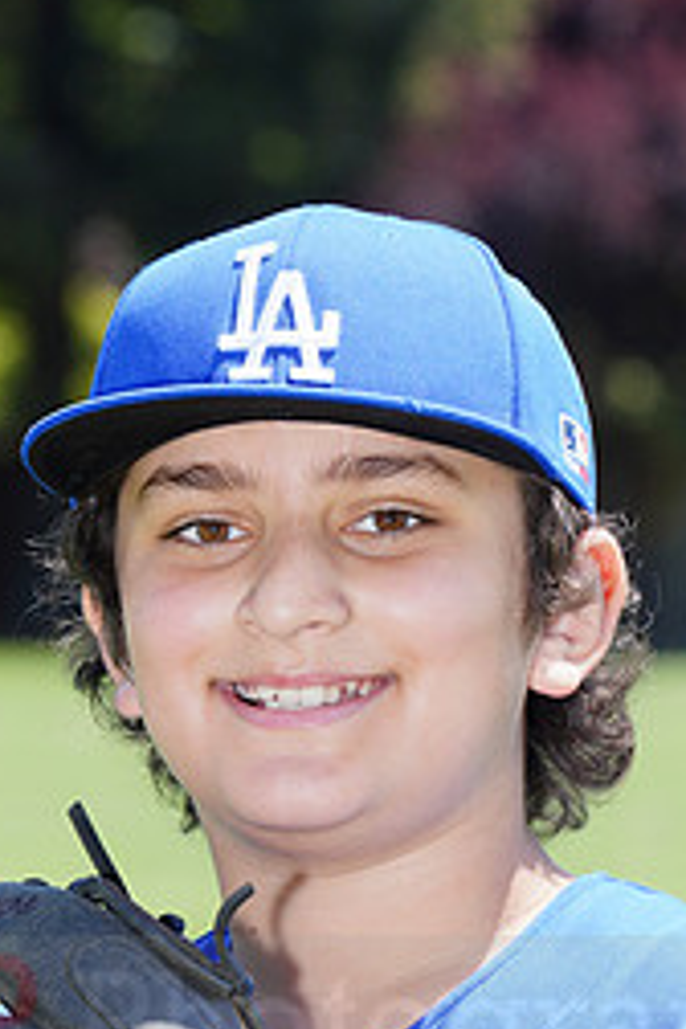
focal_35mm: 428
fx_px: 12233
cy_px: 992
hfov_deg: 3.2
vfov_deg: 4.8
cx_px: 370
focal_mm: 186
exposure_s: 1/200
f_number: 9
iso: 200
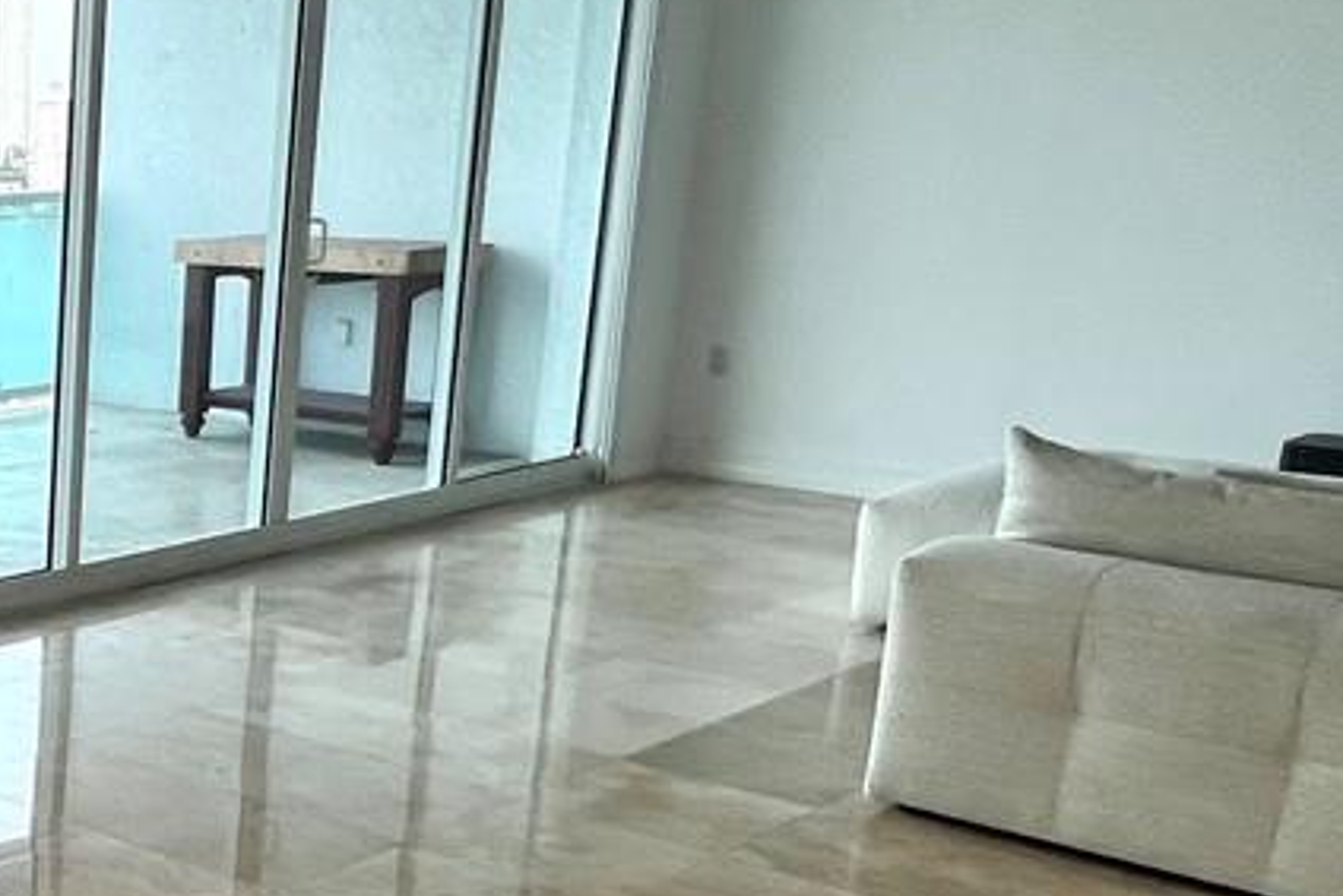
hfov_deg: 30.4
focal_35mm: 51
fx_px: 1903
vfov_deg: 26.3
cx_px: -418
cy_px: 636
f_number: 1.8
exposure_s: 1/120
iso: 50
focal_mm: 1.57
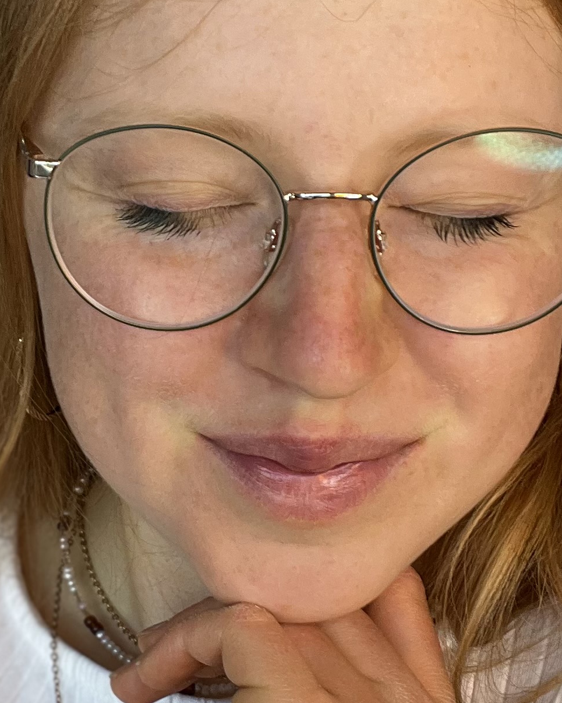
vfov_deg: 25.4
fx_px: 1559
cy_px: 334
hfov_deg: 20.2
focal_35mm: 75
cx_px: 123
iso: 40
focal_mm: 2.71
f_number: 2.2
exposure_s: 1/121
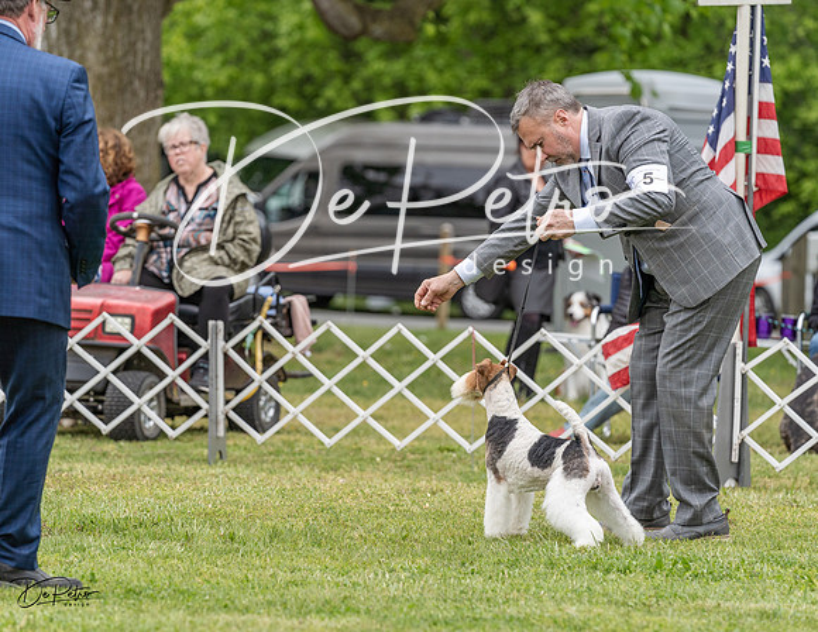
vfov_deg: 7.4
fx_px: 4859
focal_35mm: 203
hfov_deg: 9.6
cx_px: 431
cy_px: 335
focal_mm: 174
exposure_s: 1/1000
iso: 400
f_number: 4.5
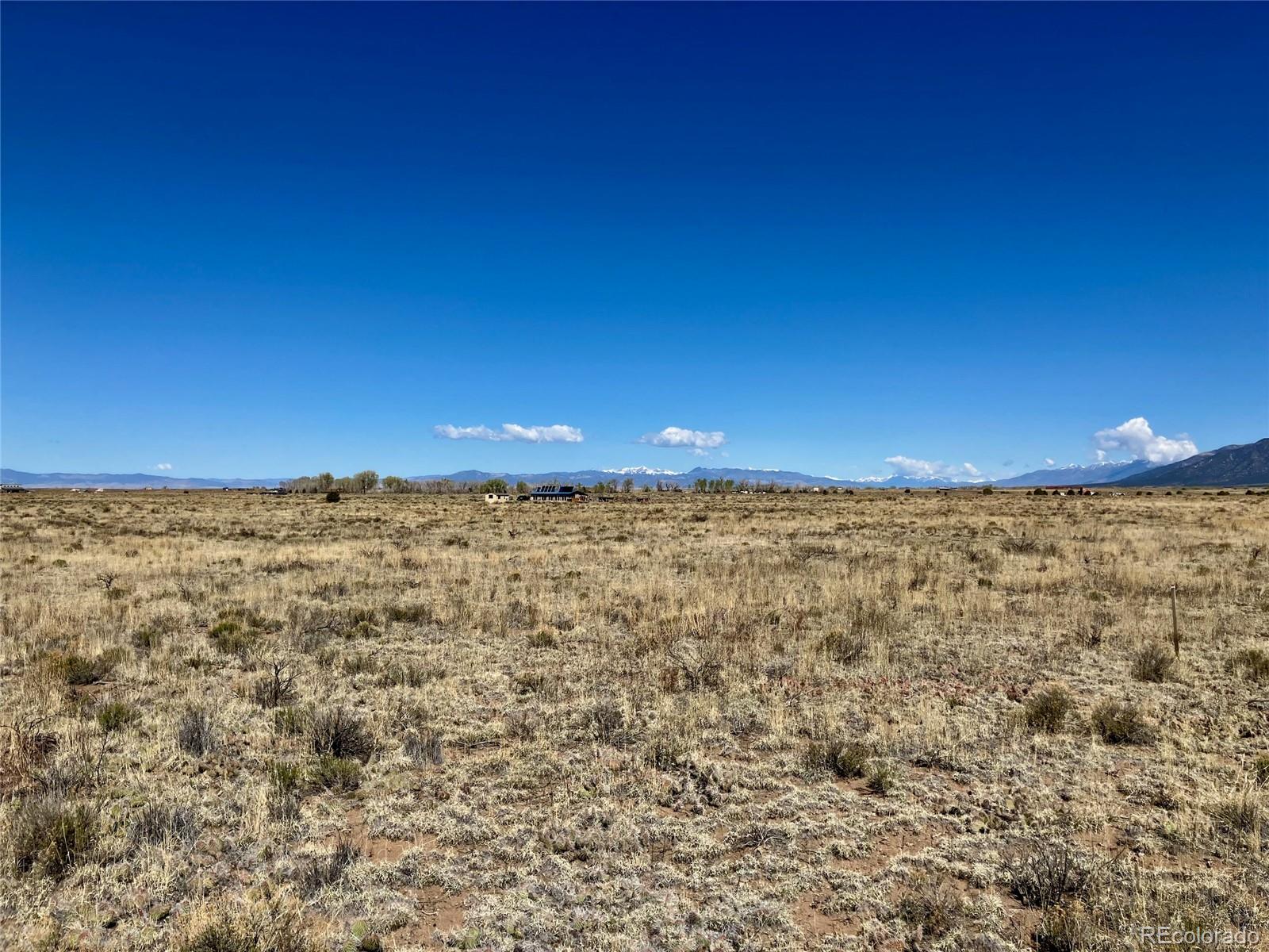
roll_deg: -0.7
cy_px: 476
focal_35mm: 28
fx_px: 1026
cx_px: 634
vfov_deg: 49.7
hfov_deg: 63.4
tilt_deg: -0.1
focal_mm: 3.99
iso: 32
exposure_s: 1/3472
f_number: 1.8
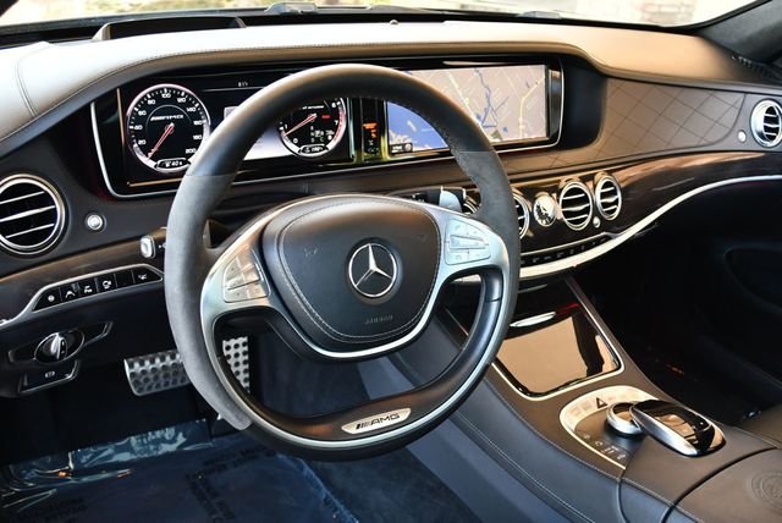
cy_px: 262
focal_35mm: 40
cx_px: 391
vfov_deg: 33.5
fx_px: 870
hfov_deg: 48.4
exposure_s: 1/125
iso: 800
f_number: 3.8
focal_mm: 20
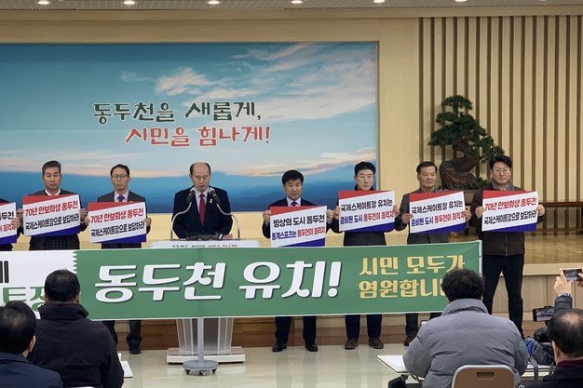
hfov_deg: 24.4
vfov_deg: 16.4
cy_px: 221
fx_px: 1344
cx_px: 235
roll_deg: +0.7
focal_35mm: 83
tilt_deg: -4.0
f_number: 2.4
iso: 80
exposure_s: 1/60
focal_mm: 6
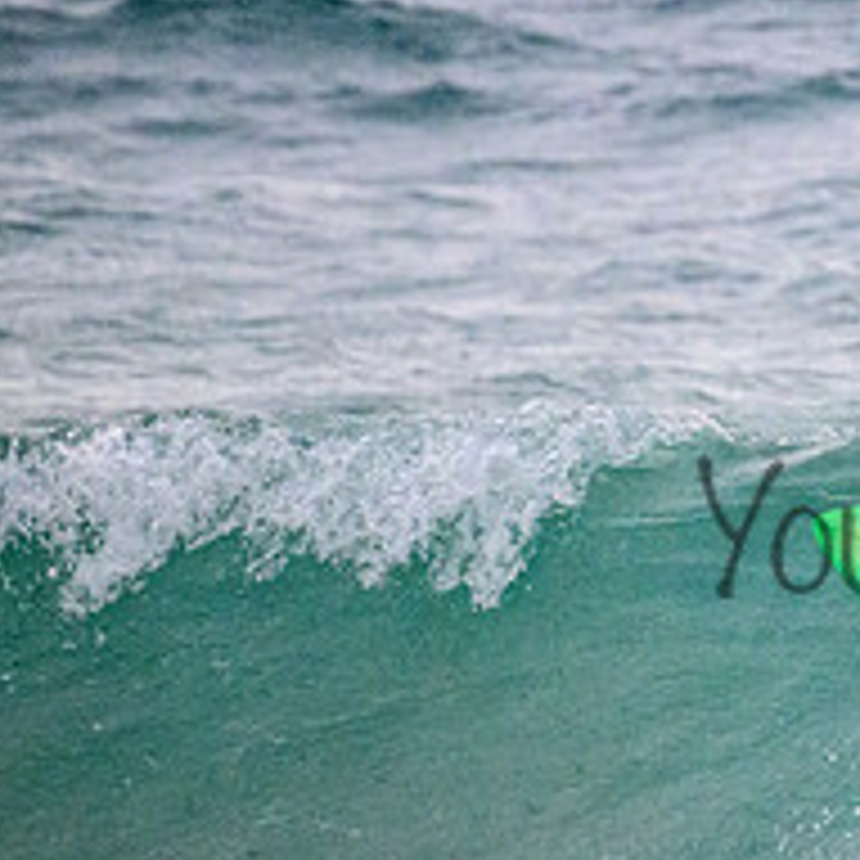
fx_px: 43539
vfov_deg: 1.1
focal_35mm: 1549
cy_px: 489
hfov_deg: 1.1
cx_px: 1162
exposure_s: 1/2000
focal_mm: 600
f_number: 11
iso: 9000
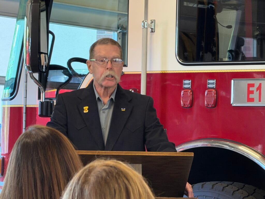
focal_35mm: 200
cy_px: 100
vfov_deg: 7.4
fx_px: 1531
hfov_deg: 9.9
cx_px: 132
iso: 500
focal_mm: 16.89
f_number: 2.8
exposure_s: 1/60
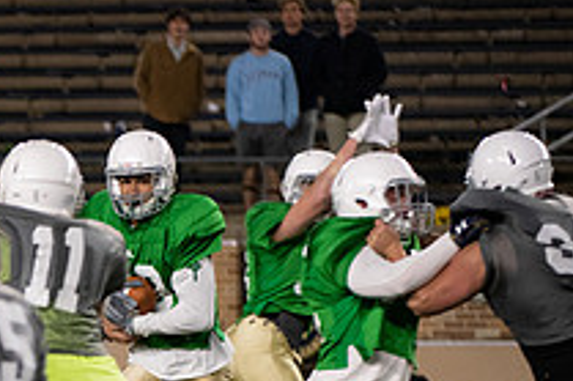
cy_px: 363
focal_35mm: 556
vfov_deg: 2.5
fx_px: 8842
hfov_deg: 3.7
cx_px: -186
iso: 3200
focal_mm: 200
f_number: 4
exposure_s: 1/500
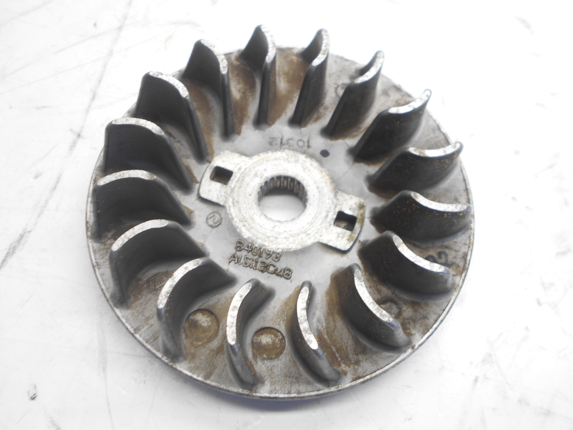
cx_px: 286
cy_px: 215
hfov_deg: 60.0
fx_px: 497
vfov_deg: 46.8
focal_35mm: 30
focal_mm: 5.1
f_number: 3.4
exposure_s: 1/30
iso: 110
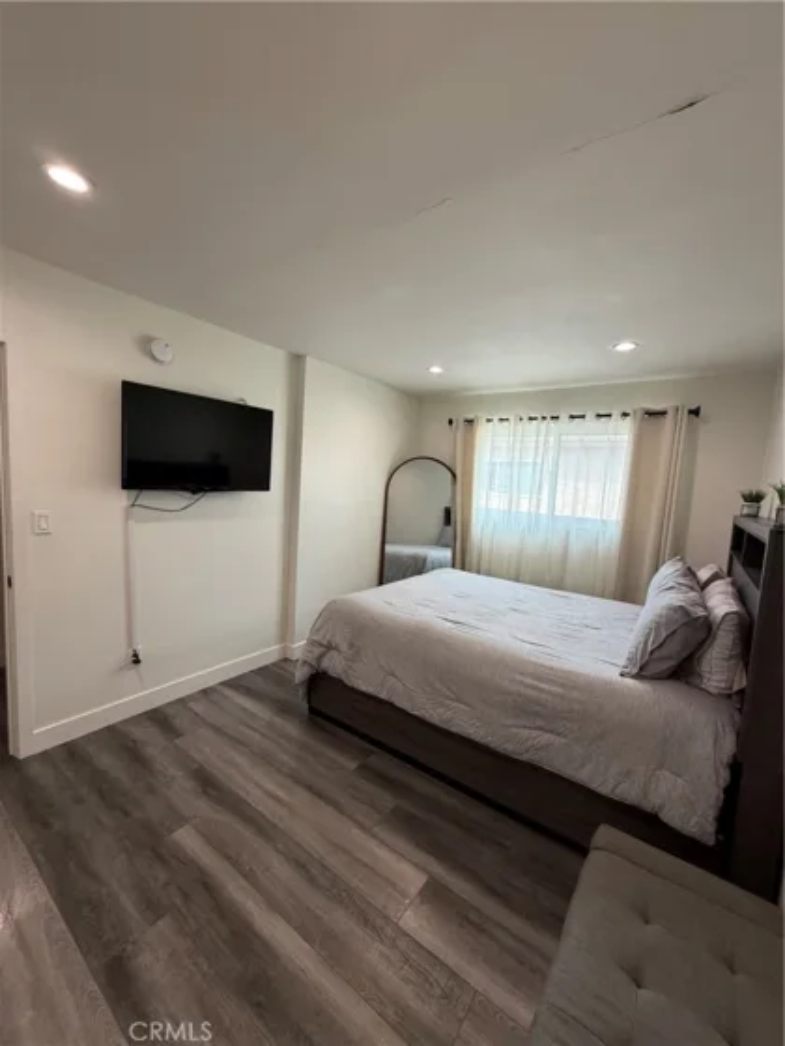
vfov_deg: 102.1
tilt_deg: -4.9
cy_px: 523
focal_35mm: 14
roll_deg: -3.6
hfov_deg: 85.7
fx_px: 423
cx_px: 392
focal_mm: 2.22
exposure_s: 1/120
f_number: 2.2
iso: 125
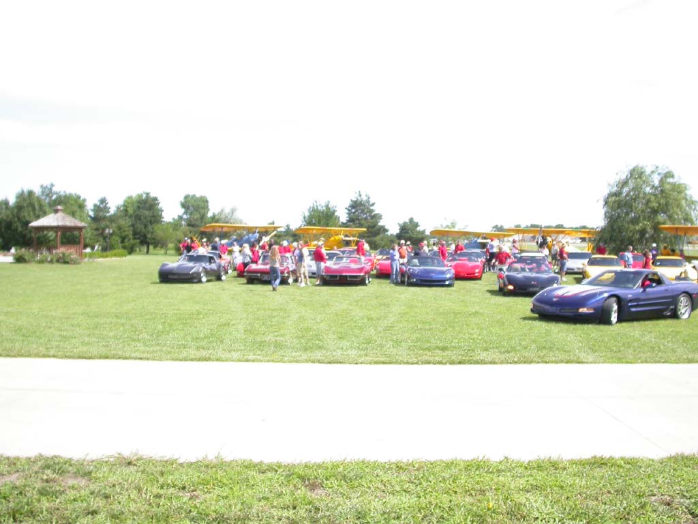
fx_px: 766
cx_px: 349
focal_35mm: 38
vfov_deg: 37.7
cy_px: 262
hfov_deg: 49.0
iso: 100
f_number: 2.6
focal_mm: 7.85
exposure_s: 1/1000
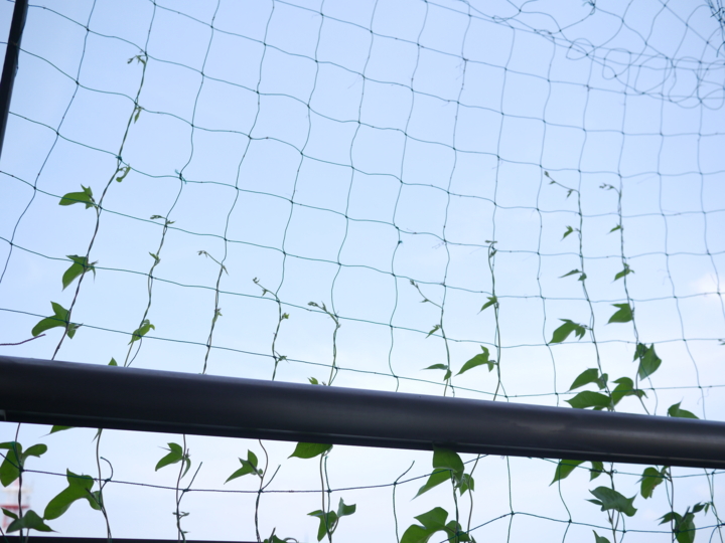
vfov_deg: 36.0
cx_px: 362
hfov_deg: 46.8
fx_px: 838
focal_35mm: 40
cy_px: 272
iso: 160
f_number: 2.5
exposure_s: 1/1600
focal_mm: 20
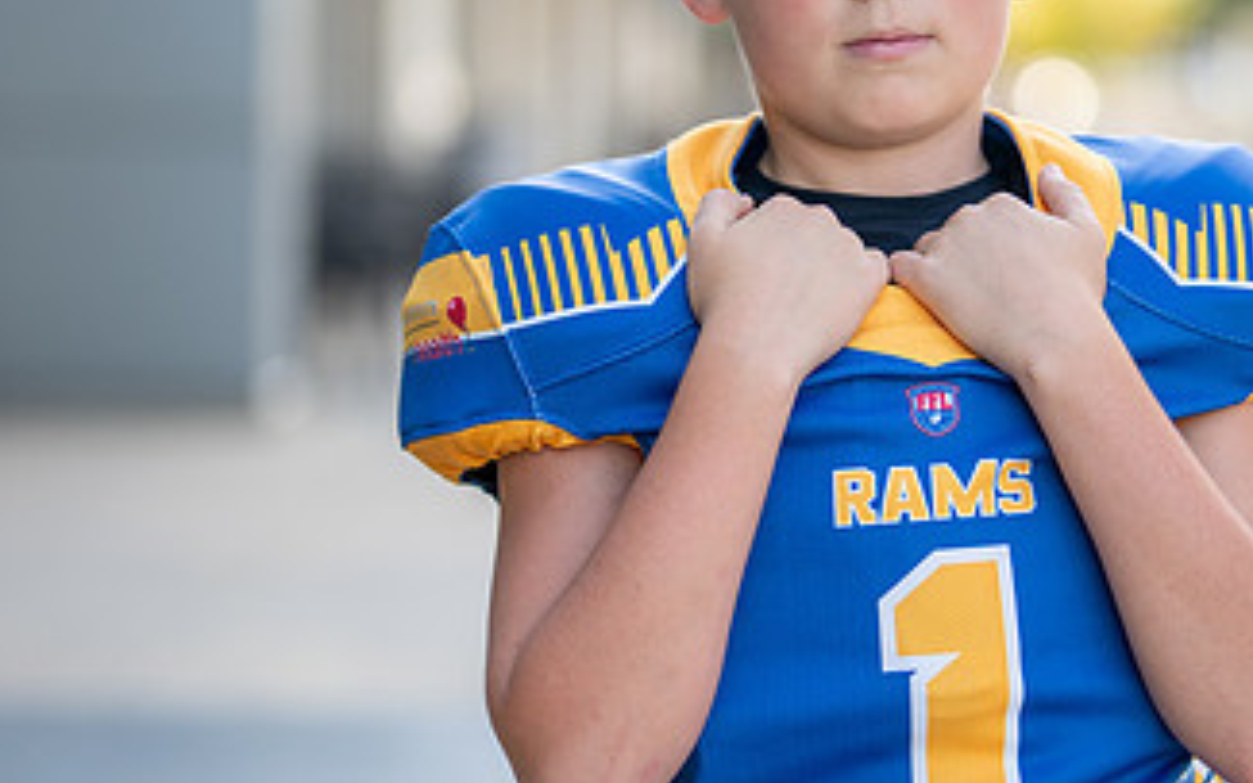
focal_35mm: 126
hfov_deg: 16.5
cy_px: 251
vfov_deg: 10.4
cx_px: 878
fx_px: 4302
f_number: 1.2
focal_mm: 50
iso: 125
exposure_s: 1/1600
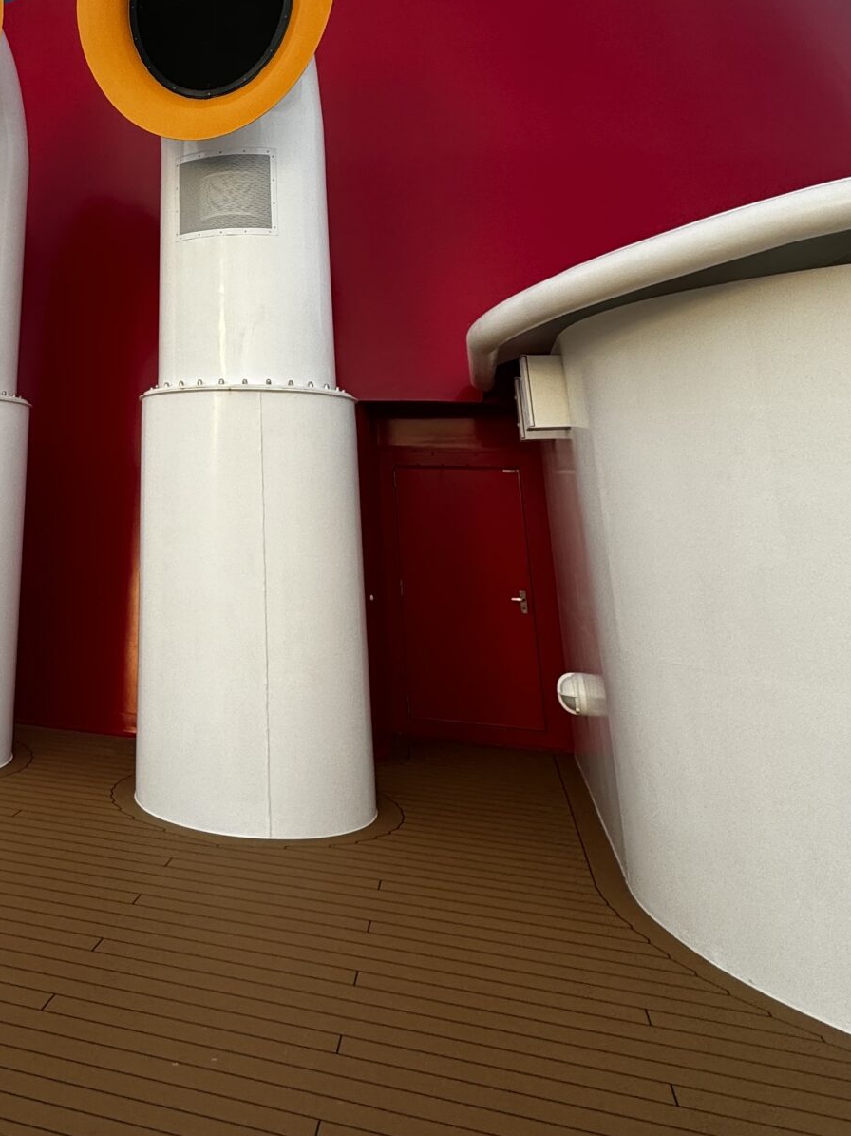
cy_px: 177
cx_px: 104
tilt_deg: +19.4
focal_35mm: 30
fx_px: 984
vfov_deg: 54.4
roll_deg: -2.1
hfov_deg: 43.2
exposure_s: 1/351
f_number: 2.2
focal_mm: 2.22
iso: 40
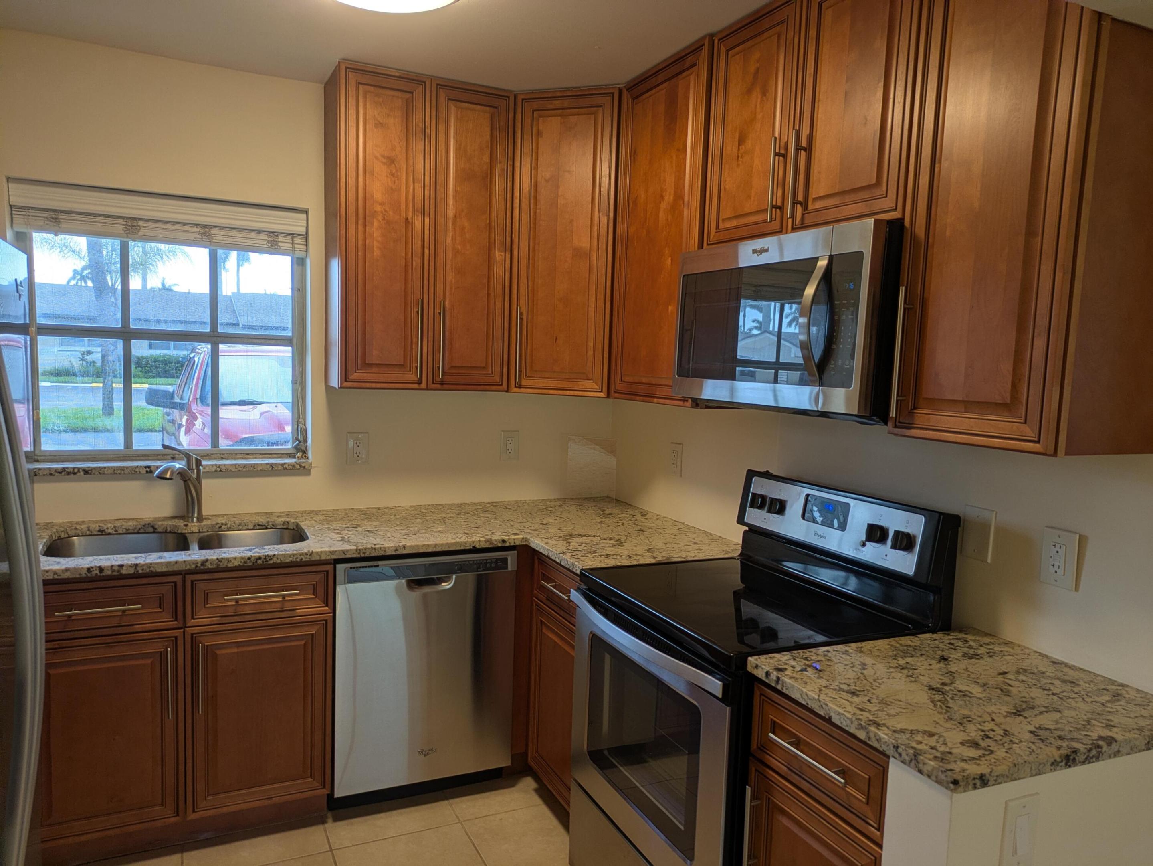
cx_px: 576
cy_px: 433
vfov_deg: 54.9
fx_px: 833
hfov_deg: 69.4
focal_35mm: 25
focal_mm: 5.43
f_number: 1.89
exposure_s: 1/120
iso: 61
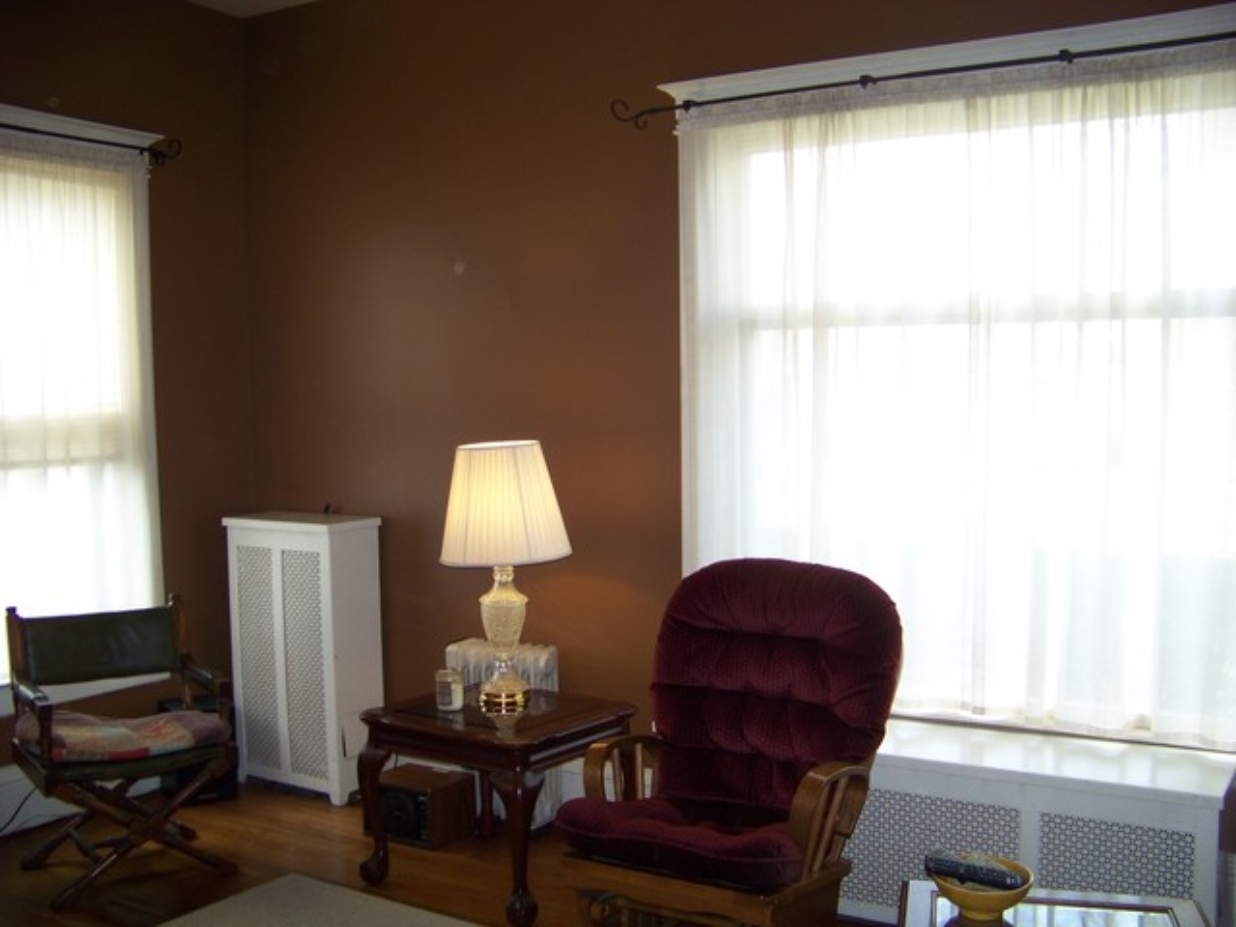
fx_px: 1285
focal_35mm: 36
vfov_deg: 39.7
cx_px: 618
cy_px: 464
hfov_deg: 51.4
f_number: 2.8
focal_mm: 5.85
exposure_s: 1/30
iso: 75
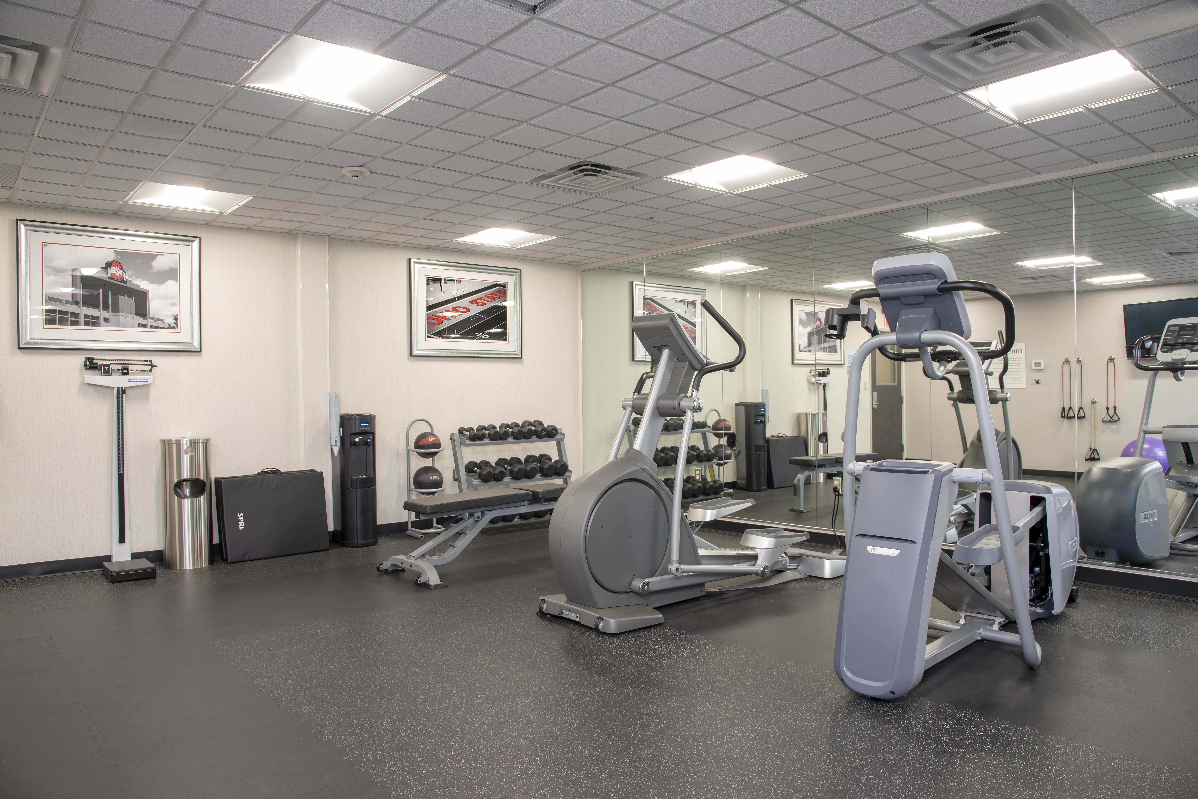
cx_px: 599
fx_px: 799
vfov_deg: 53.2
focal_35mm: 24
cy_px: 400
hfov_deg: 73.7
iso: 100
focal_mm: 24
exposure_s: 1/1.25
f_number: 9
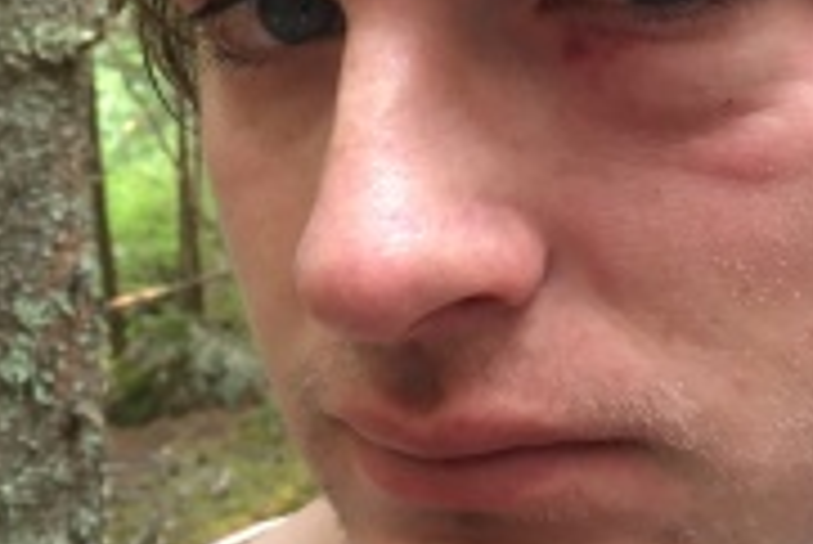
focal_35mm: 61
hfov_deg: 32.9
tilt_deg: -6.8
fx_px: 1379
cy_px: 166
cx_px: 404
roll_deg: +0.0
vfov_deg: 22.2
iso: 50
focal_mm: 4.15
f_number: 2.2
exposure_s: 1/30
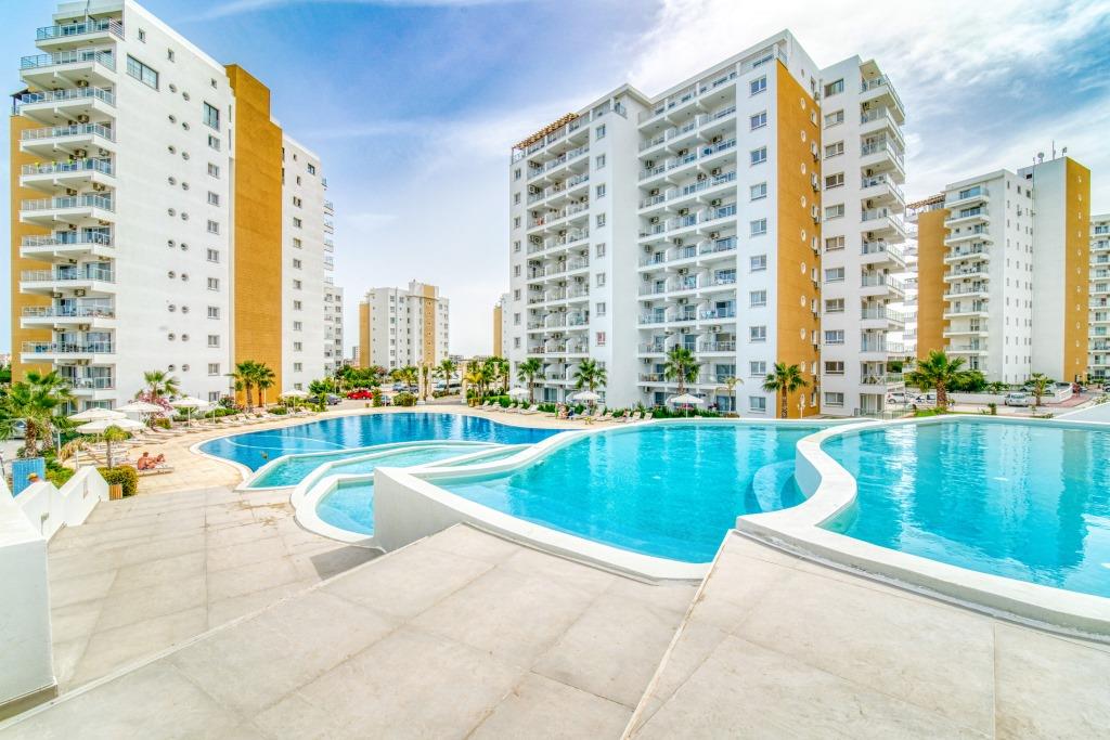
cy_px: 370
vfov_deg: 81.2
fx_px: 432
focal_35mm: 14
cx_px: 555
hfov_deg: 104.2
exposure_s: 1/125
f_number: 13
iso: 100
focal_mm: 14
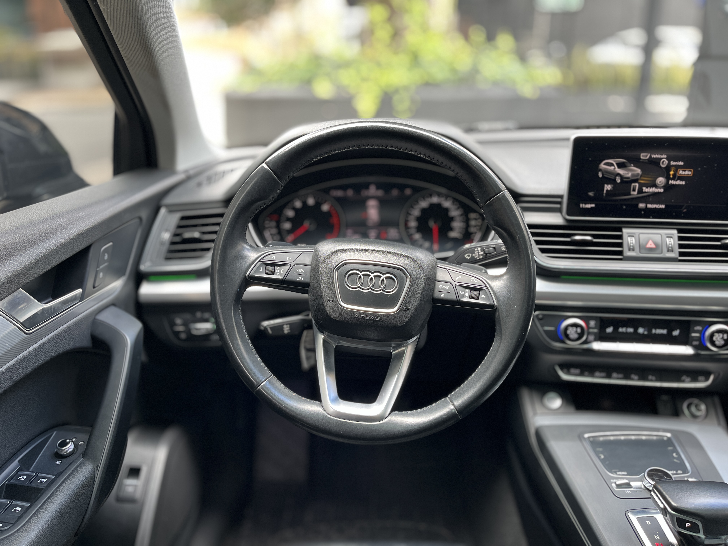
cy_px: 273
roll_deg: +0.2
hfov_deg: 67.3
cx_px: 364
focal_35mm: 26
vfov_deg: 53.1
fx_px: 547
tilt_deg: -18.9
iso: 125
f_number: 1.6
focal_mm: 5.1
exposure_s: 1/117
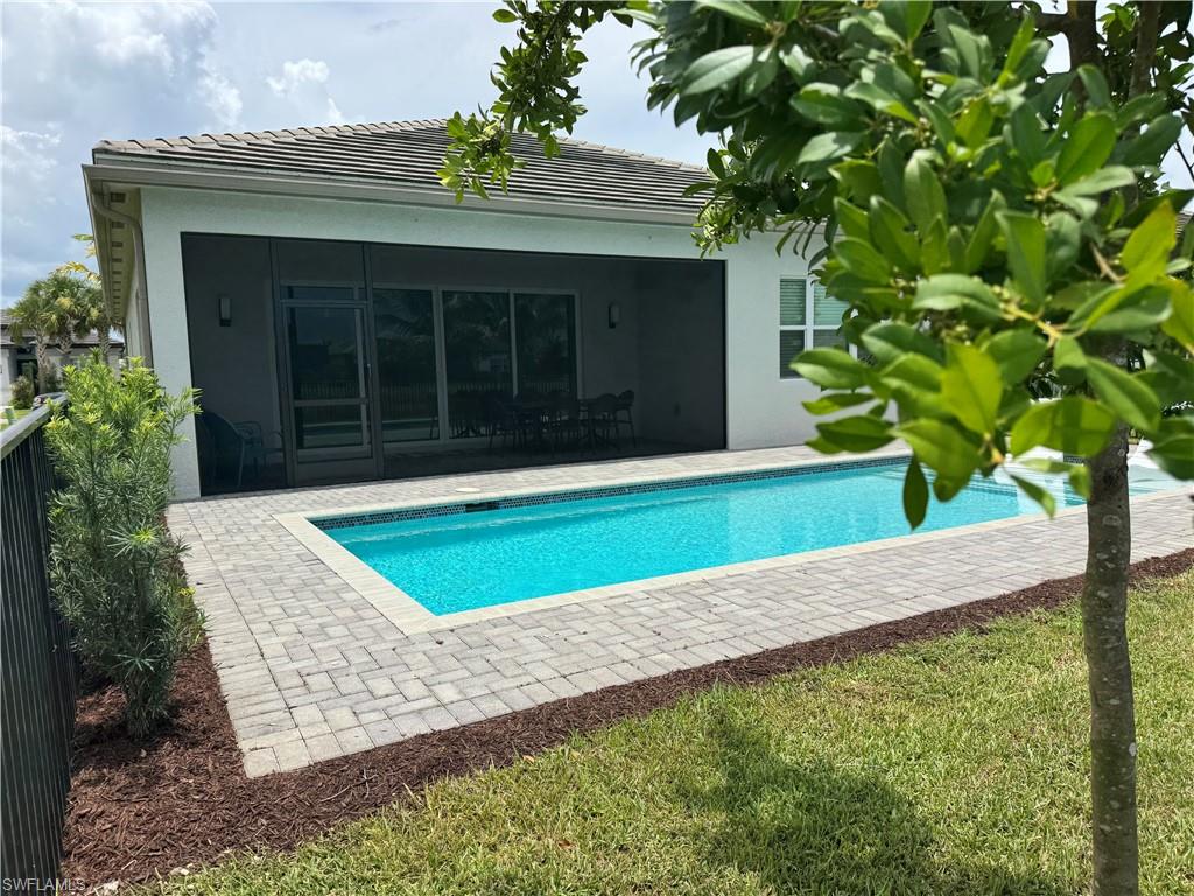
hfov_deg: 71.6
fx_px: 828
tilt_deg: -5.9
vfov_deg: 56.8
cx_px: 597
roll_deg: +1.6
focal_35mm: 24
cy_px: 448
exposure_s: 1/5814
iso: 80
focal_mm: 6.76
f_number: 1.78
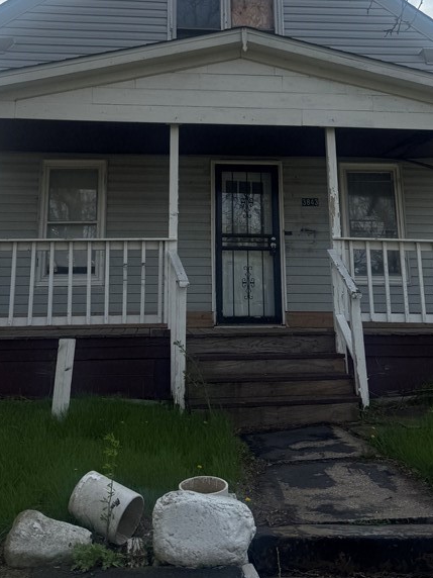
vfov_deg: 42.8
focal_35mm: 43
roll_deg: +0.7
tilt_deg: +13.5
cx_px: 204
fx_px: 717
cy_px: 162
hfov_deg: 33.6
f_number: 1.78
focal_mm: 6.76
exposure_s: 1/9009
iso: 80
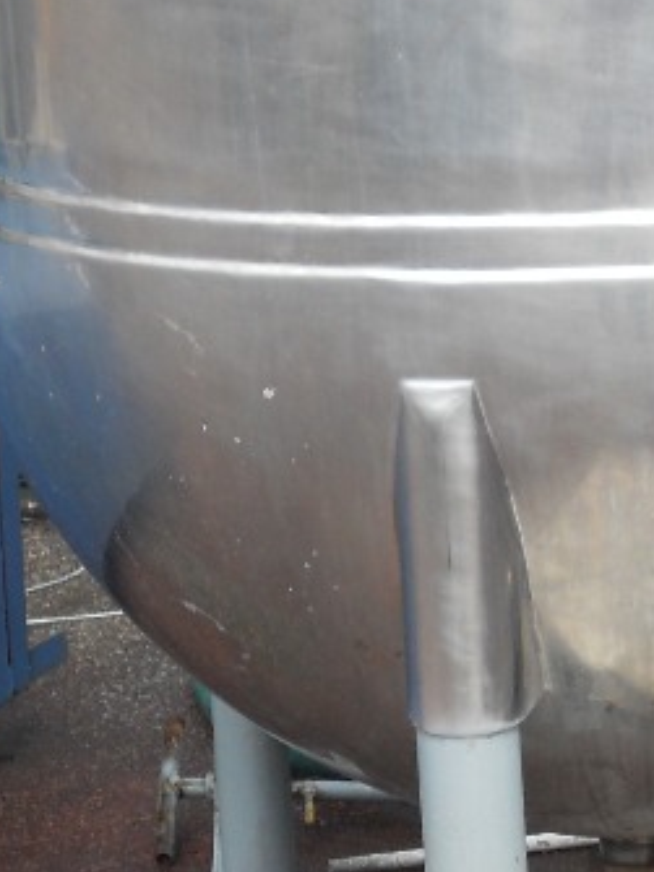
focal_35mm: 136
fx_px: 3428
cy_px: 479
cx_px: 638
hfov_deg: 10.8
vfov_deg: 14.5
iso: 80
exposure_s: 1/250
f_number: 3.9
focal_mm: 6.9
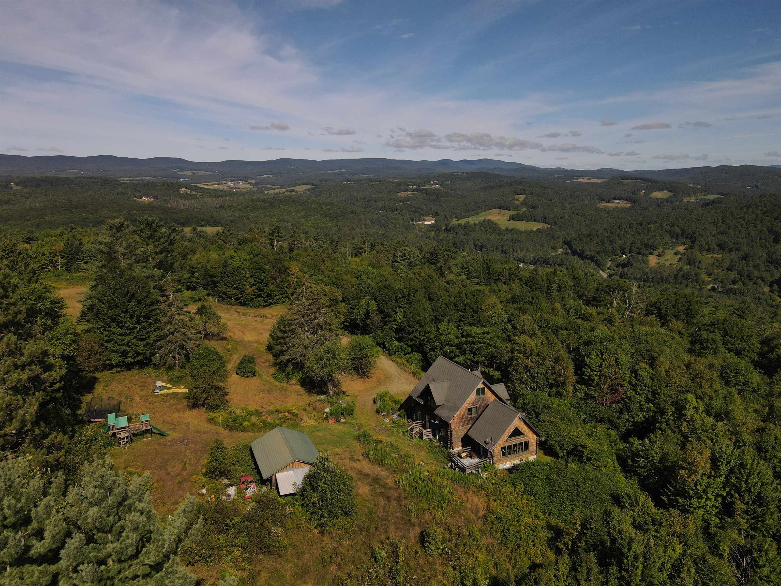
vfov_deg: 56.8
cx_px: 390
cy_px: 293
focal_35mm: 24
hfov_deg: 71.6
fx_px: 541
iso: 100
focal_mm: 4.5
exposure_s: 1/100
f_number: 2.8
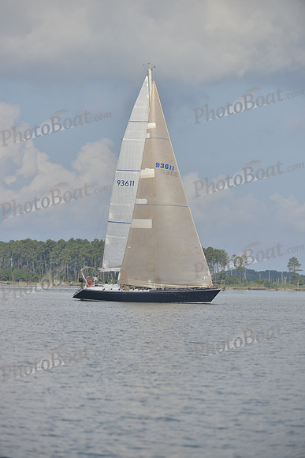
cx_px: 152
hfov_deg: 6.9
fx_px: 2540
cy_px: 229
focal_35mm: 200
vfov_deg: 10.3
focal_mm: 200
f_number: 4.5
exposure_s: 1/3200
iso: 280
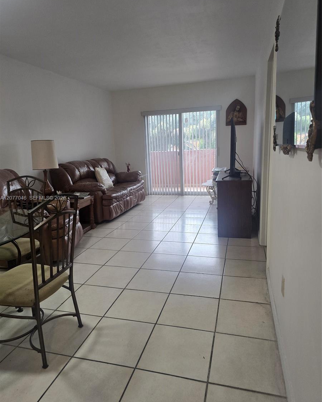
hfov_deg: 58.8
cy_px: 198
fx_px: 286
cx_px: 161
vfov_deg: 70.3
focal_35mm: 24
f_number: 1.7
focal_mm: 6.3
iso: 200
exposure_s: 1/120
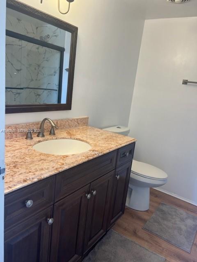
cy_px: 131
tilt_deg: -14.1
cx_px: 98
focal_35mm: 26
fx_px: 197
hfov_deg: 53.1
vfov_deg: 67.3
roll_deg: -8.1
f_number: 1.5
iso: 100
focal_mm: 5.7
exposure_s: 1/120
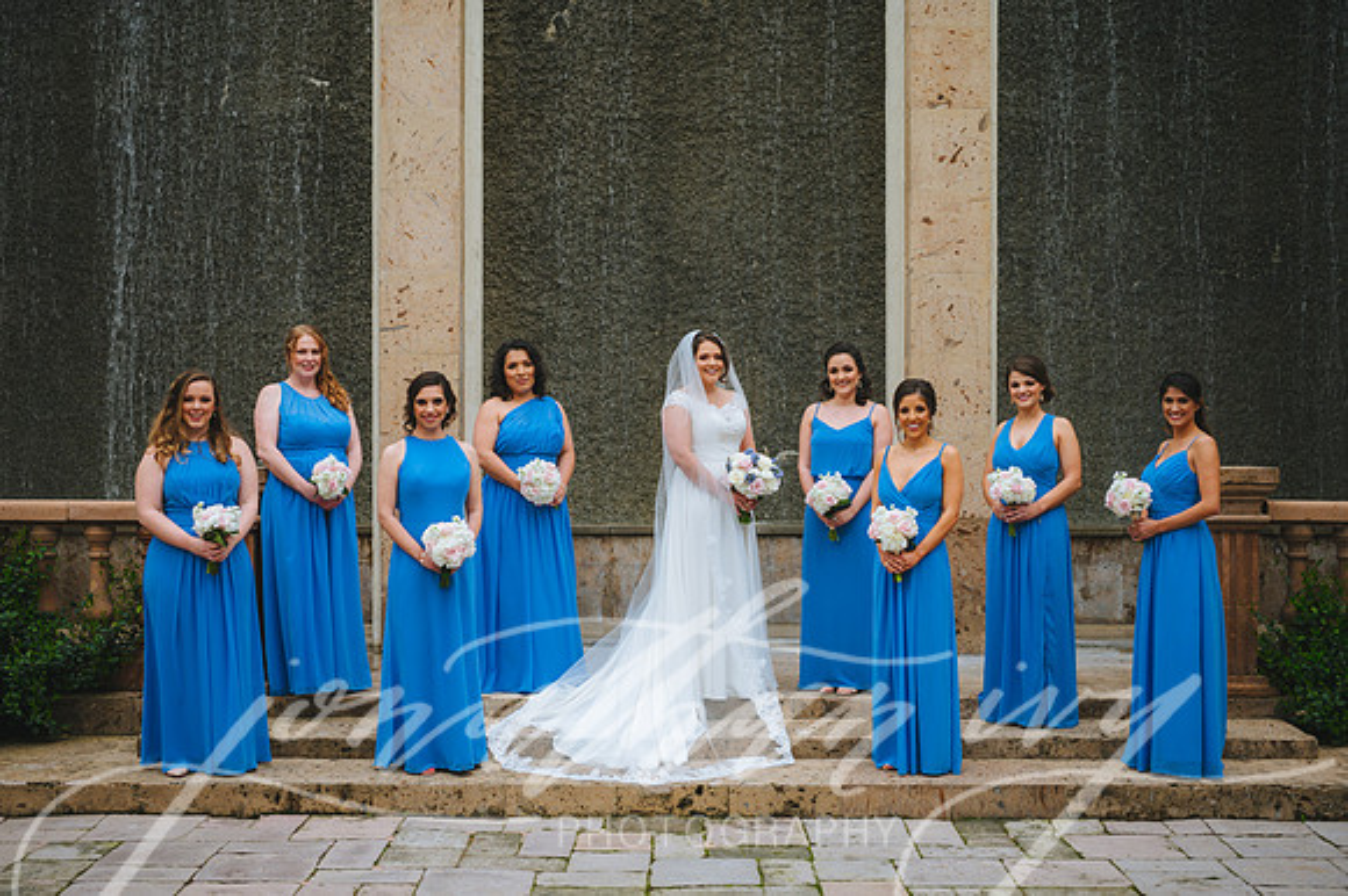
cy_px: 455
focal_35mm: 49
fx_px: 1823
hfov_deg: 40.6
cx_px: 664
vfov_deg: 27.7
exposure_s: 1/400
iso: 125
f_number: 2.8
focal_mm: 48
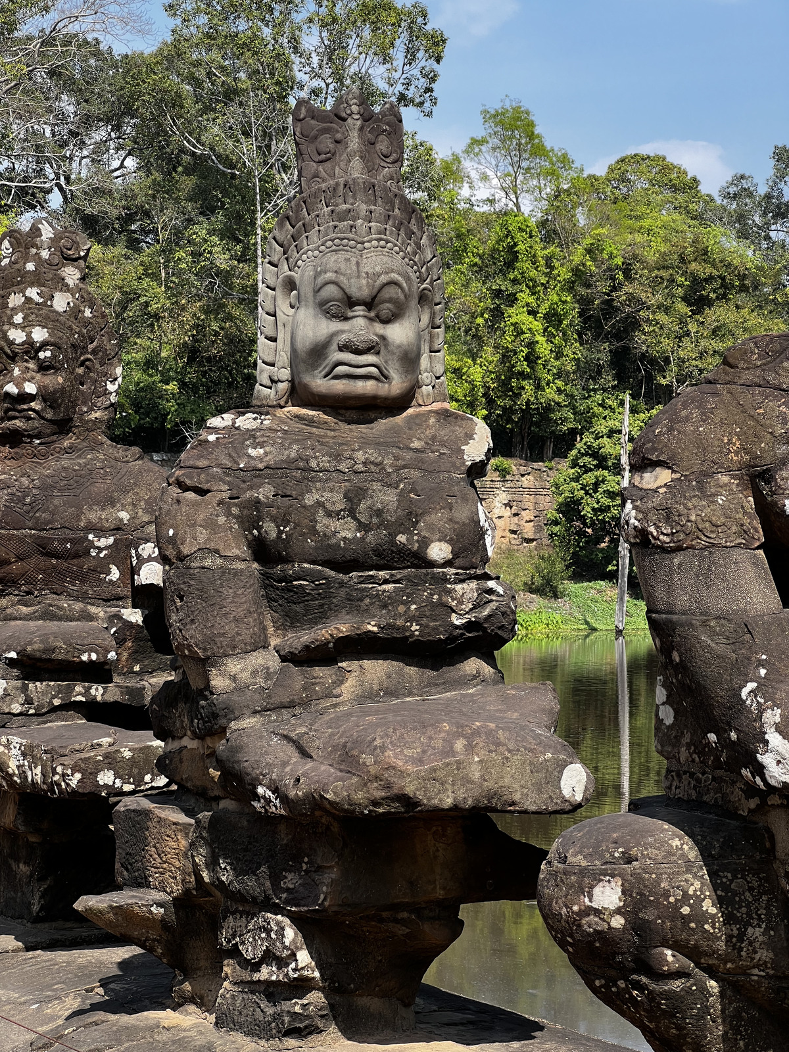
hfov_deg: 19.1
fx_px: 2340
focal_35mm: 77
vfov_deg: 25.3
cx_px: 394
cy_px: 526
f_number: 2.8
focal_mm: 9
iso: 32
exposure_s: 1/274
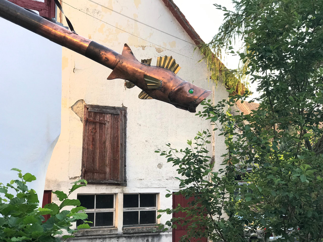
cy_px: 121
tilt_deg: +5.2
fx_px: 532
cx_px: 162
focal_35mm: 57
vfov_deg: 25.7
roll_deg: +0.4
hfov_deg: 33.8
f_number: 2.8
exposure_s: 1/100
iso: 25
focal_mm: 6.6
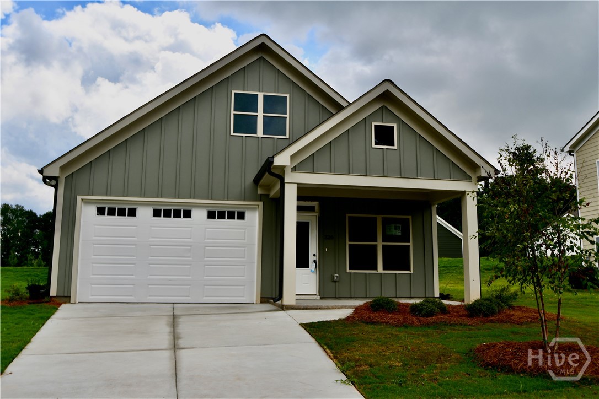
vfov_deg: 42.3
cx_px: 300
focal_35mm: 31
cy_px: 200
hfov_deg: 60.3
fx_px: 516
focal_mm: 21
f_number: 8
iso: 110
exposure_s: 1/250
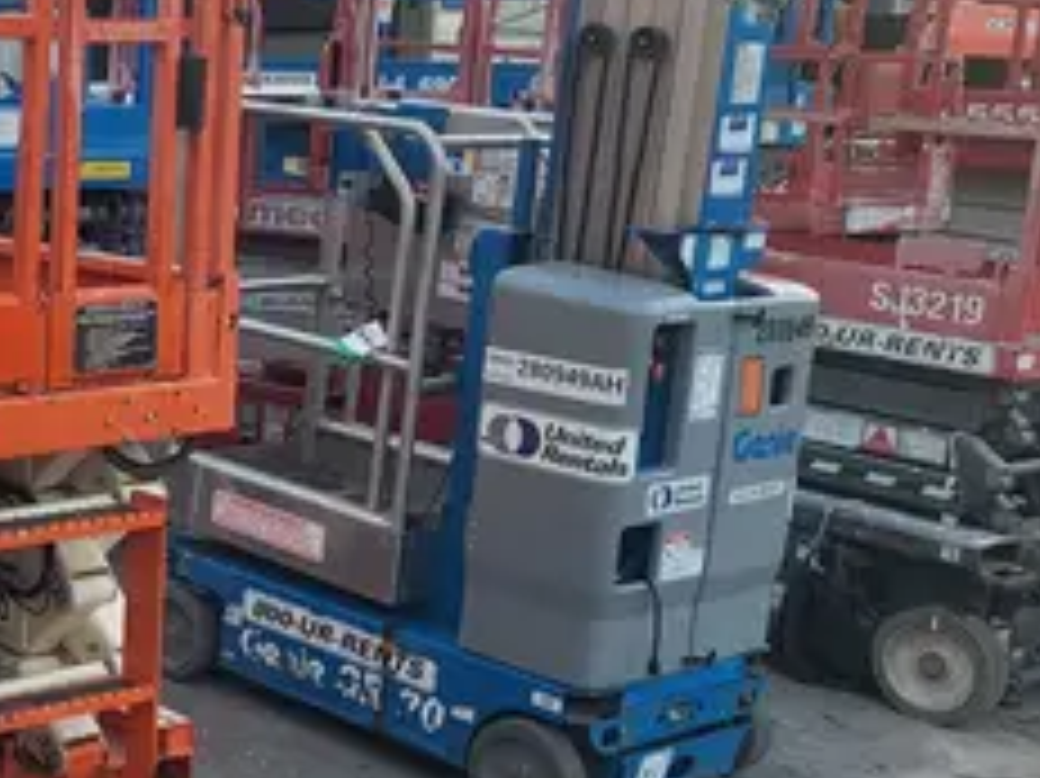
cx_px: -189
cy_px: 362
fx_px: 1862
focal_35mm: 62
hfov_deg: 27.6
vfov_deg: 23.6
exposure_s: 1/296
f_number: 1.8
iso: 40
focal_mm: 5.4
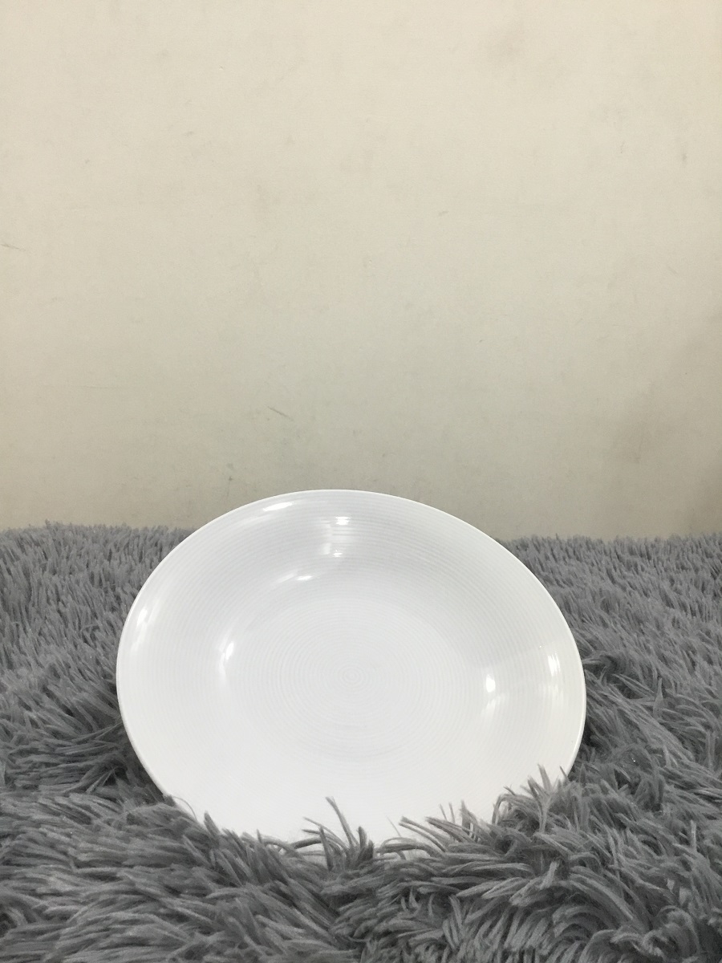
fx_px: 862
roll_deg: -0.2
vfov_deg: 58.4
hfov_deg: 45.4
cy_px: 482
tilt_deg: -13.4
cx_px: 361
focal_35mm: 31
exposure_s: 1/33
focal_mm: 3.3
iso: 64
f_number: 2.4
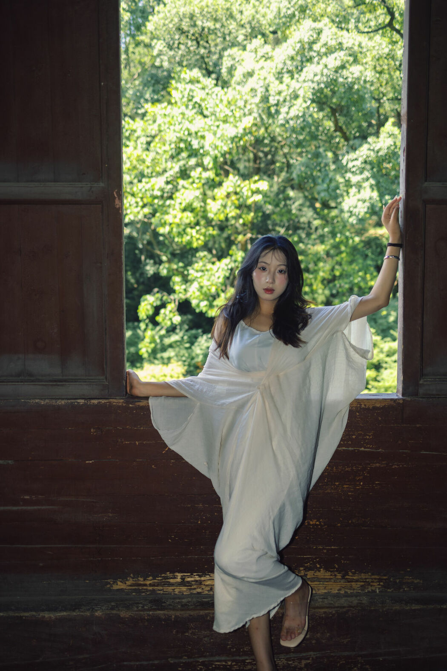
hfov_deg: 37.9
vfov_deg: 54.4
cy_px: 336
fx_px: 652
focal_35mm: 35
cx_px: 224
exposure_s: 1/200
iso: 100
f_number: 2.2
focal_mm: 35
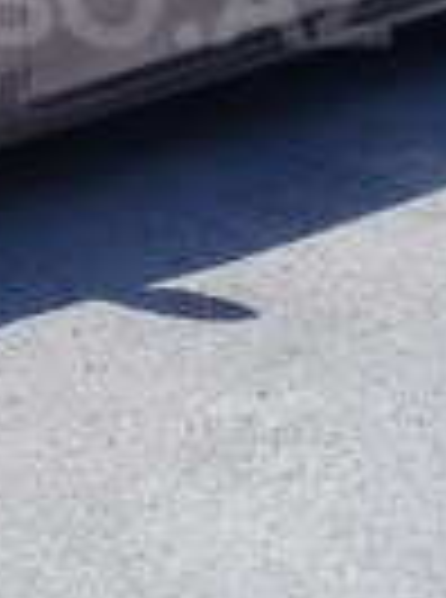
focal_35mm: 116
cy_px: -4
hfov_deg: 12.6
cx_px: 45
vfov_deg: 16.6
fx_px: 2002
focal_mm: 3.3
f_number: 2.2
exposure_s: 1/1212
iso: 50
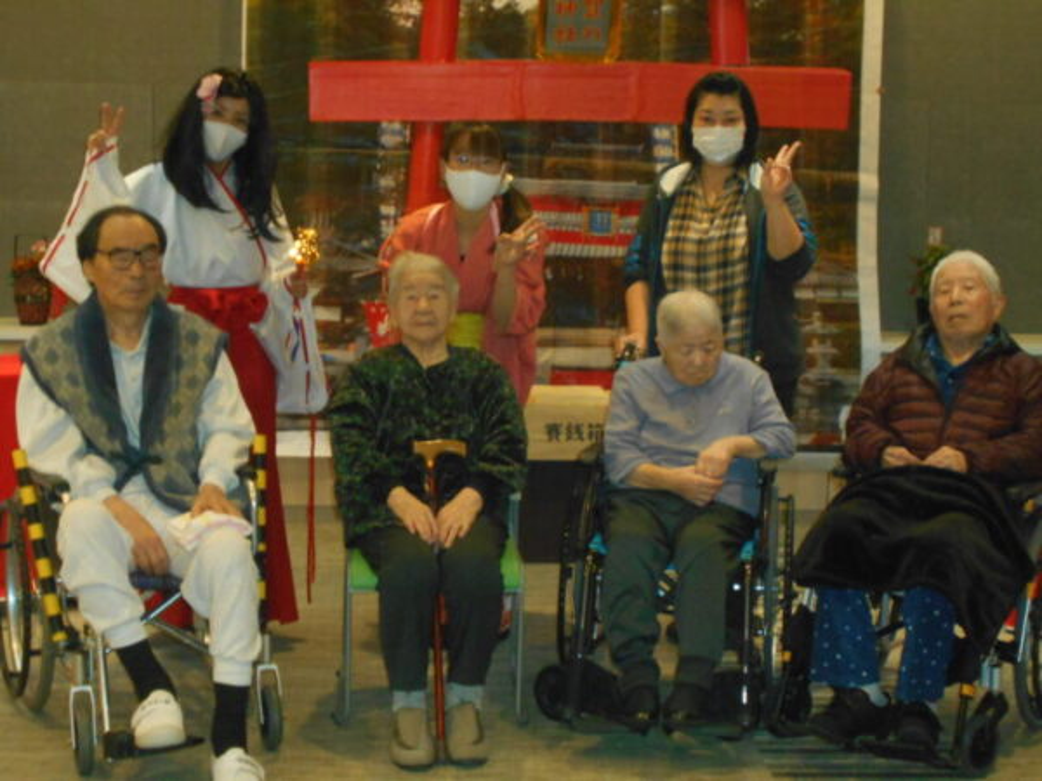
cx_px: 521
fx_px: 1746
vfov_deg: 25.2
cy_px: 390
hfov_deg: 33.2
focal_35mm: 58
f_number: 4.9
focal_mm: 10
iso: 640
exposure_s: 1/60
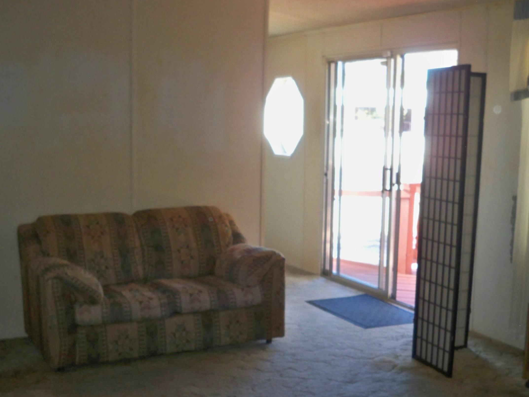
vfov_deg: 29.5
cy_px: 266
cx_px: 295
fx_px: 749
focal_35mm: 49
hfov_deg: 38.9
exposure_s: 1/60
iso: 200
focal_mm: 6.3
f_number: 3.1
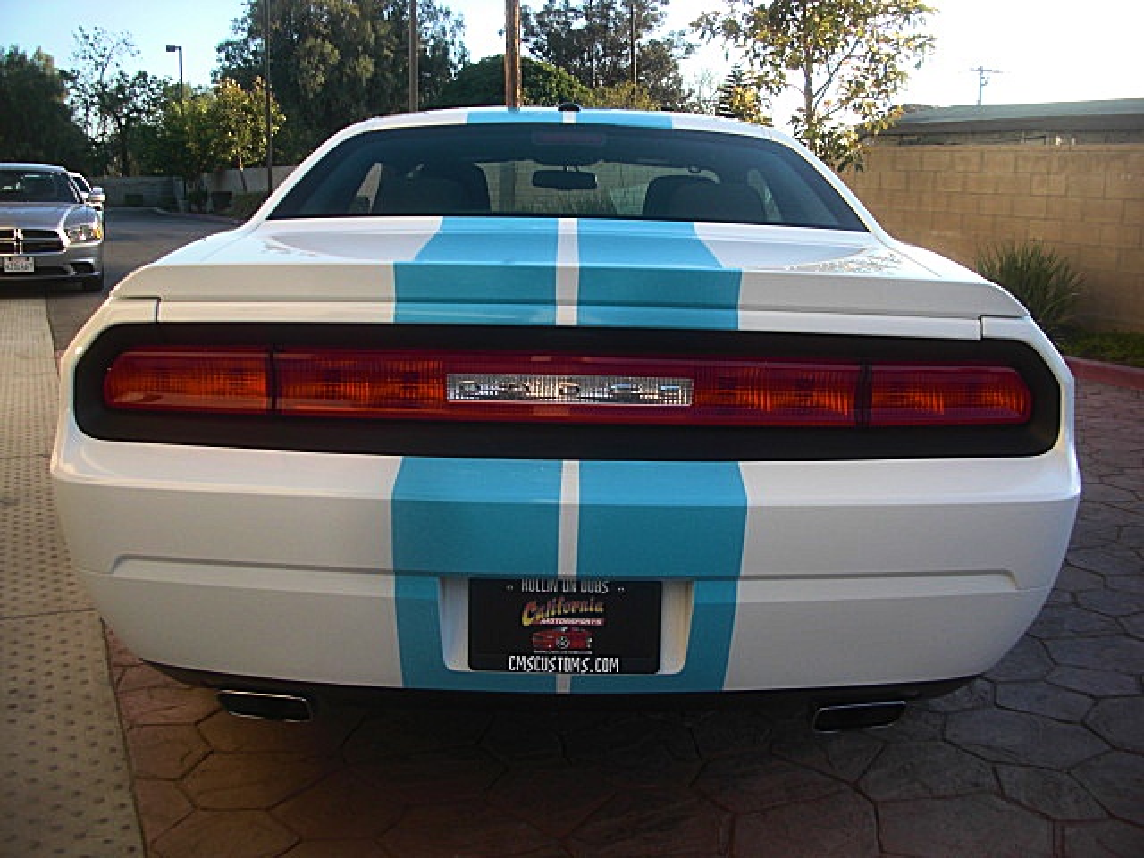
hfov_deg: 51.4
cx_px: 572
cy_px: 429
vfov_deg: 39.7
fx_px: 1190
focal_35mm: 36
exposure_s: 1/160
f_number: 2.8
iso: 50
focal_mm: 6.3
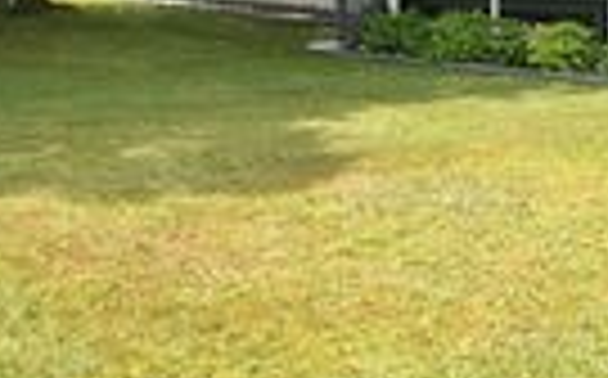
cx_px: 838
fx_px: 1125
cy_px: -104
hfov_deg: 25.1
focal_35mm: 68
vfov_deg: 17.9
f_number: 7.1
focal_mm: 12
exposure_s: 1/200
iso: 100
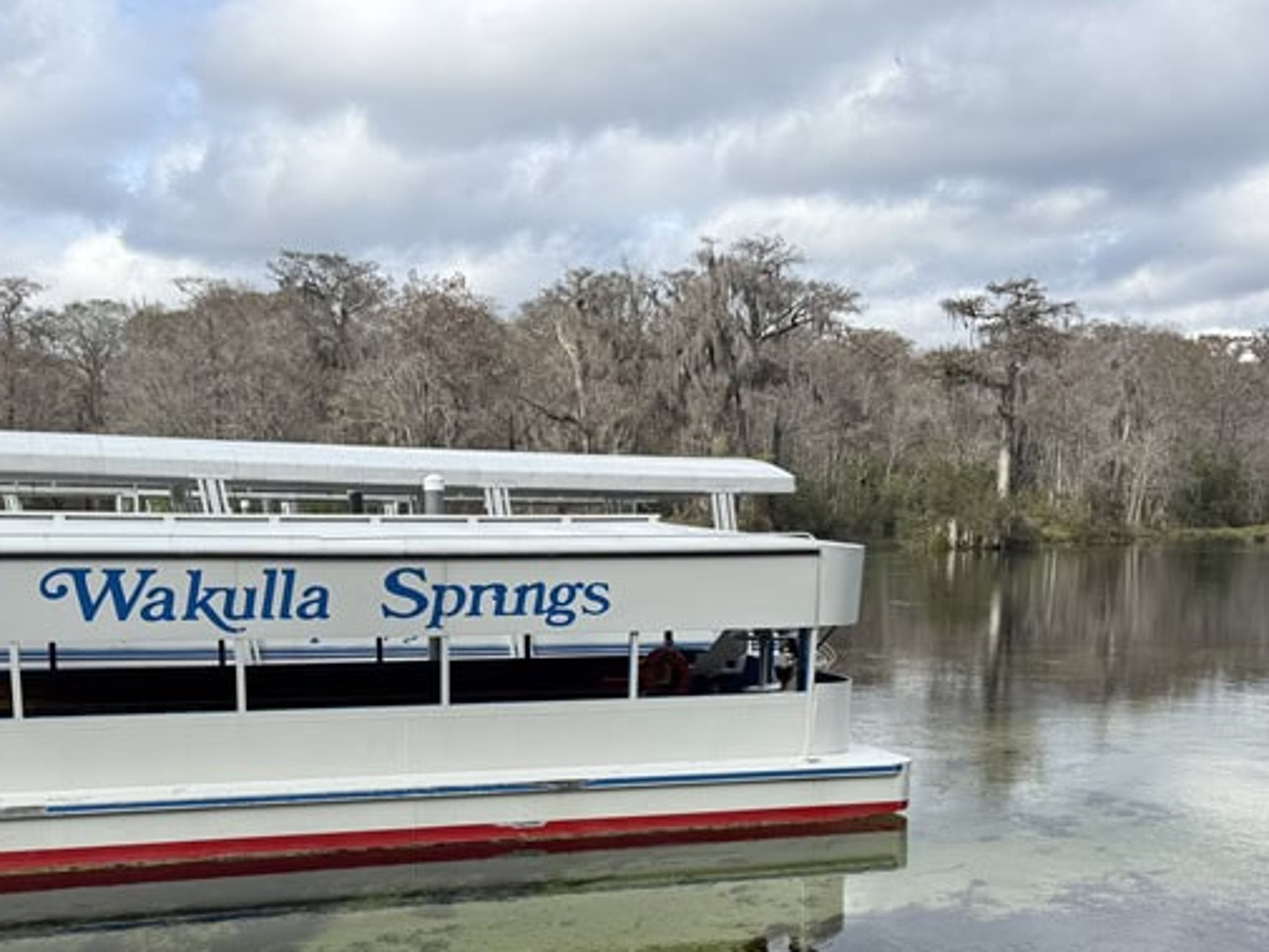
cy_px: 751
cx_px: 528
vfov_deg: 36.5
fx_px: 1393
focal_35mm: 38
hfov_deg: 48.8
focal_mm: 6.8
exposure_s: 1/2611
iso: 80
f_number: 1.8
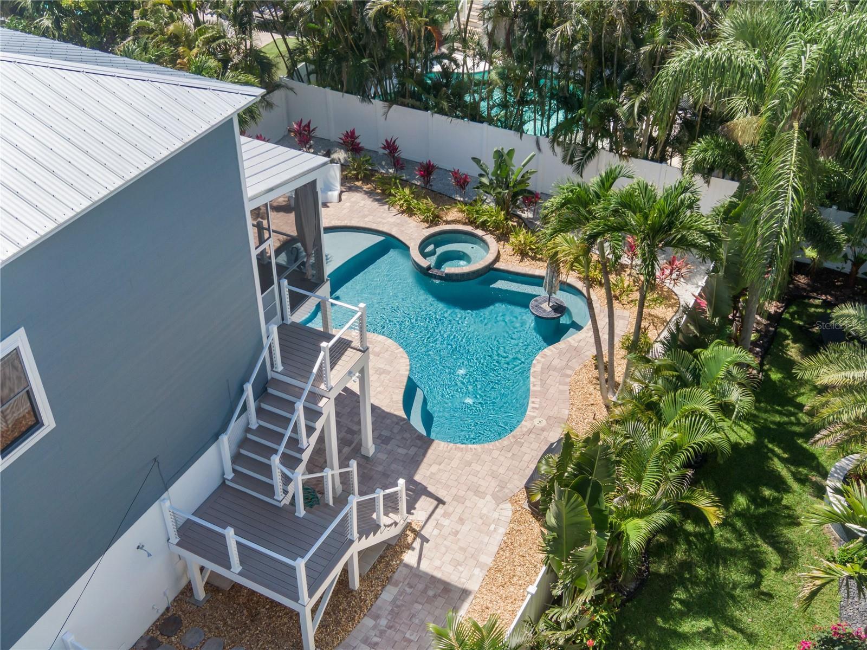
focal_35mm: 40
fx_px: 1002
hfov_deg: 46.8
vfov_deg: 35.9
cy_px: 325
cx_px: 434
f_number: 3.5
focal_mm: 6.92
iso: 100
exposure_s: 1/1000
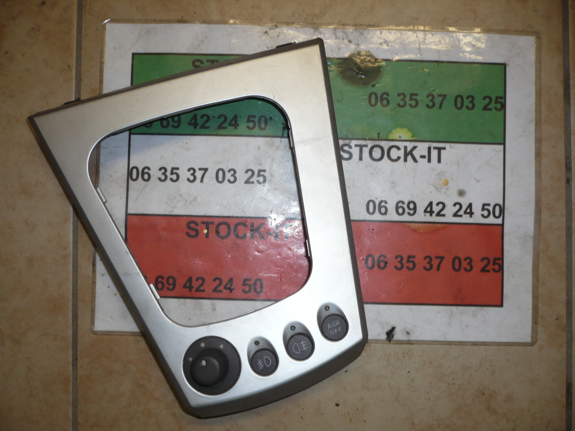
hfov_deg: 52.6
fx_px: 581
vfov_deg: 40.7
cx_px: 288
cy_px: 216
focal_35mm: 35
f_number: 2.8
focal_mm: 5.8
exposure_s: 1/30
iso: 100
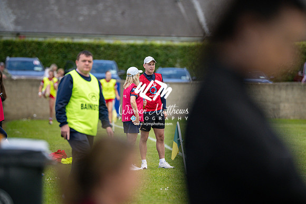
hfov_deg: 6.9
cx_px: 153
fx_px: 2550
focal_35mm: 300
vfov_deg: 4.6
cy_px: 102
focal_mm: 300
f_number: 2.8
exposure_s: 1/6400
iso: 1250
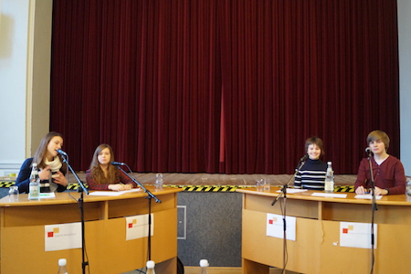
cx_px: 206
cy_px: 137
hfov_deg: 61.9
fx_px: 342
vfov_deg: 43.6
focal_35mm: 30
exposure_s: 1/30
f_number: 3.5
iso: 3200
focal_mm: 20
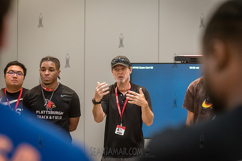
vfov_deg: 13.7
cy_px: 80
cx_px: 121
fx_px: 672
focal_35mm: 100
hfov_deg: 20.4
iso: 6400
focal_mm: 100
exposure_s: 1/250
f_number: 3.5
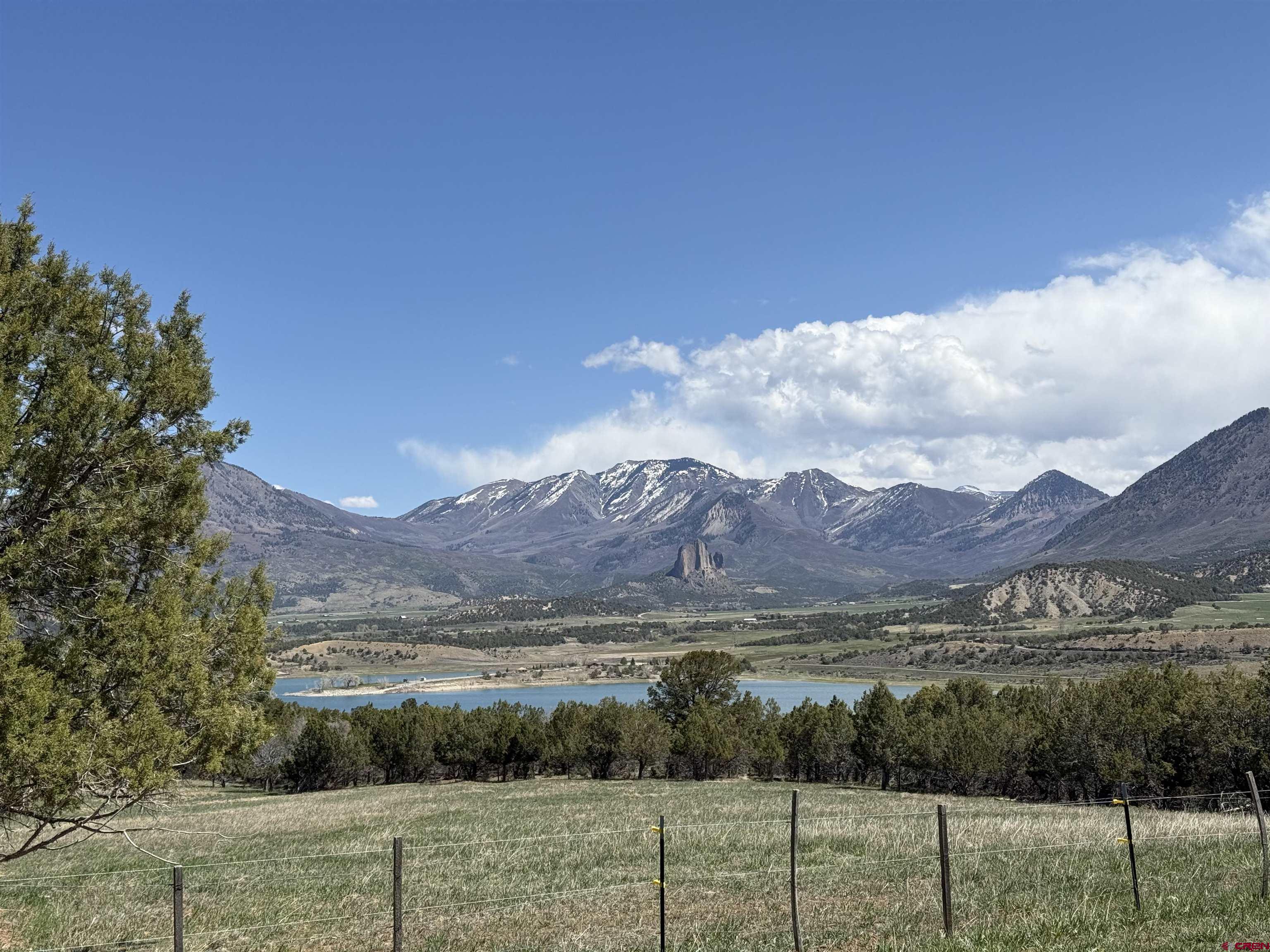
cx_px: 635
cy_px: 476
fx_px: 1761
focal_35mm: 48
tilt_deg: +4.7
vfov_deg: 30.3
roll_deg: +0.2
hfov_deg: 39.7
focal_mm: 6.76
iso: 64
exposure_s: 1/6024
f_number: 1.78
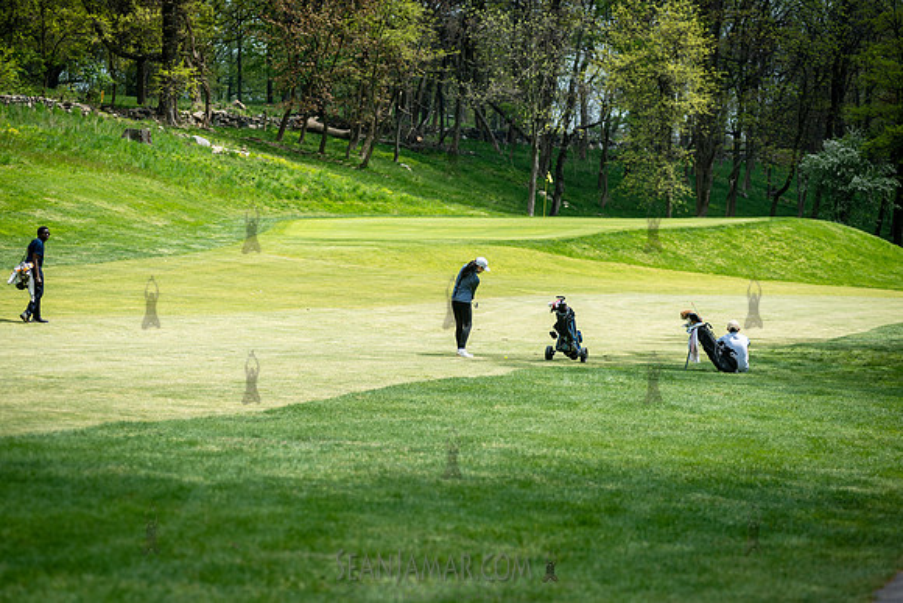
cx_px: 452
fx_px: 3011
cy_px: 302
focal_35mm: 120
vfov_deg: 11.4
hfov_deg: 17.1
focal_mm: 120
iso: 100
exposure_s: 1/1000
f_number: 3.5
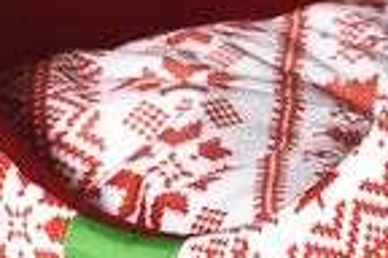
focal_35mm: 485
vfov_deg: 2.8
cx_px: 520
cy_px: -150
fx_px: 5227
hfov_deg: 4.2
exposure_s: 1/125
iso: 320
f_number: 9
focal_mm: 70
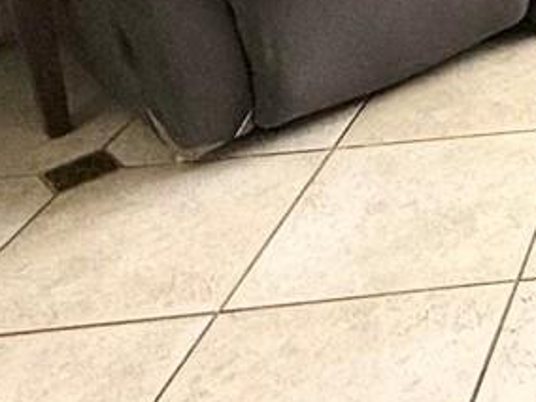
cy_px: -315
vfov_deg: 15.9
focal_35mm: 79
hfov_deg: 18.7
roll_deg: +0.9
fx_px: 1223
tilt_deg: -11.0
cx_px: 987
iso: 40
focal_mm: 2.22
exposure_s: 1/99
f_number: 2.2
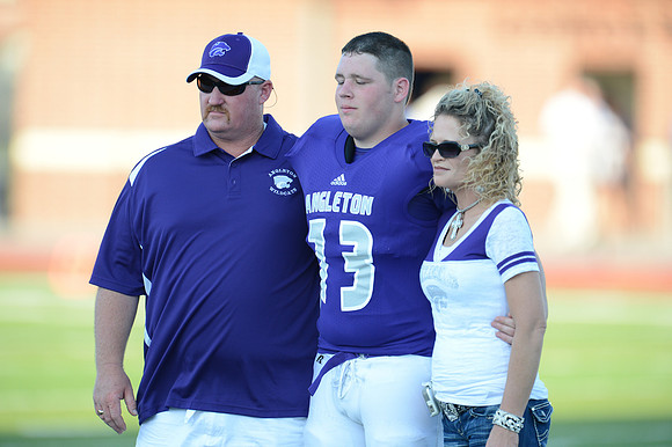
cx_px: 336
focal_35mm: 550
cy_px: 224
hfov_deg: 3.8
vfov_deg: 2.5
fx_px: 10260
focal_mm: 550
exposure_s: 1/1000
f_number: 4
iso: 800
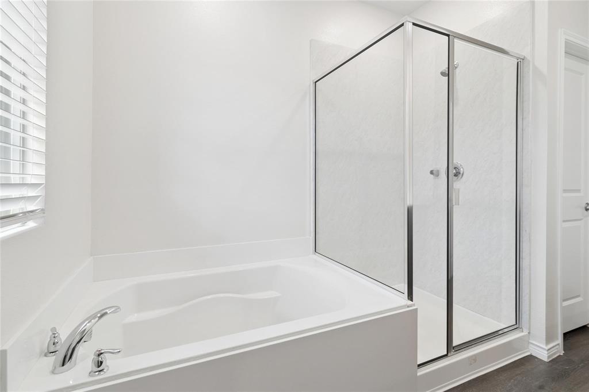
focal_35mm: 16
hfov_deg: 95.0
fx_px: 270
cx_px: 294
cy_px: 196
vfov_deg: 72.0
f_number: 8
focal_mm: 11
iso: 100
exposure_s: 1/5
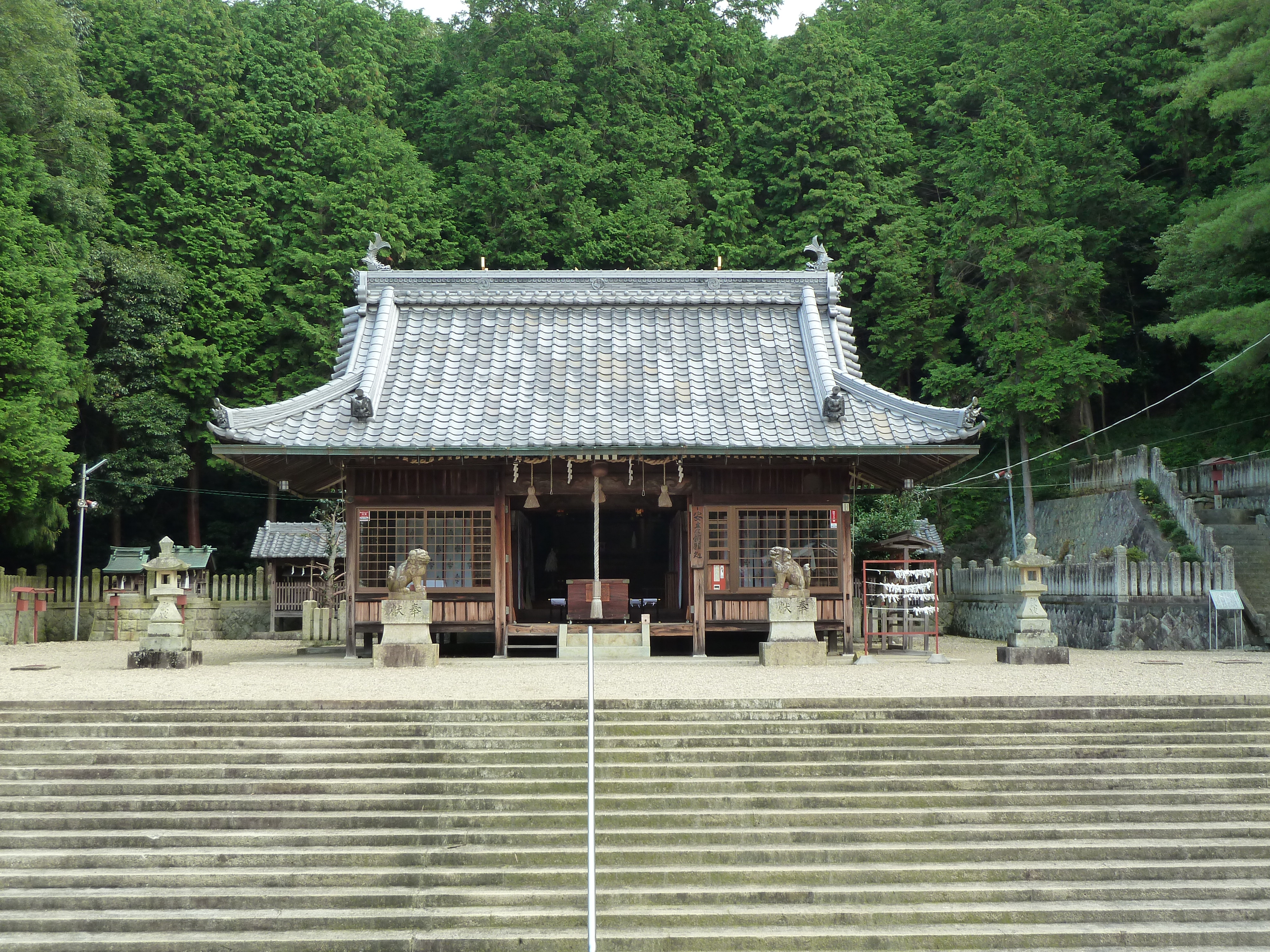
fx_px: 1614
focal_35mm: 44
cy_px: 476
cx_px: 635
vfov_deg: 32.9
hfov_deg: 42.9
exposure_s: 1/80
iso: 125
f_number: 3.7
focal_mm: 7.3
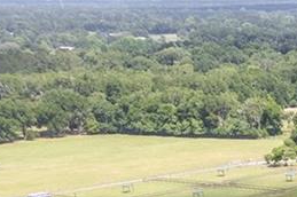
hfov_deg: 12.2
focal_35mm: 136
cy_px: 537
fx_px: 1121
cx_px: 698
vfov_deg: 8.7
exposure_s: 1/1000
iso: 130
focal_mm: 8.38
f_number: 2.8
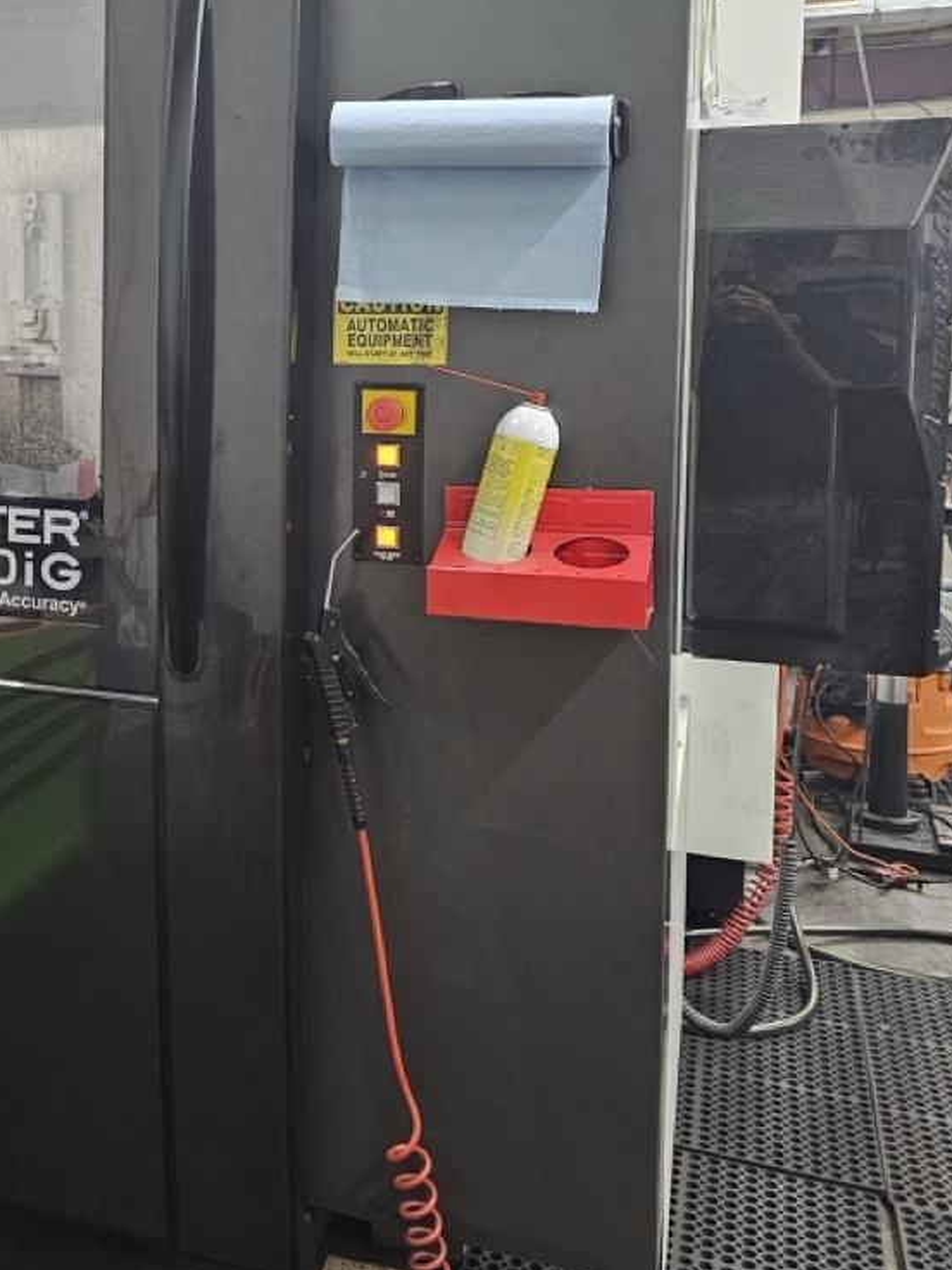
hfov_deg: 34.4
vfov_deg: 46.0
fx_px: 1467
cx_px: 135
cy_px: 409
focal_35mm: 40
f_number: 1.7
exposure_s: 1/60
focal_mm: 6.3
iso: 500
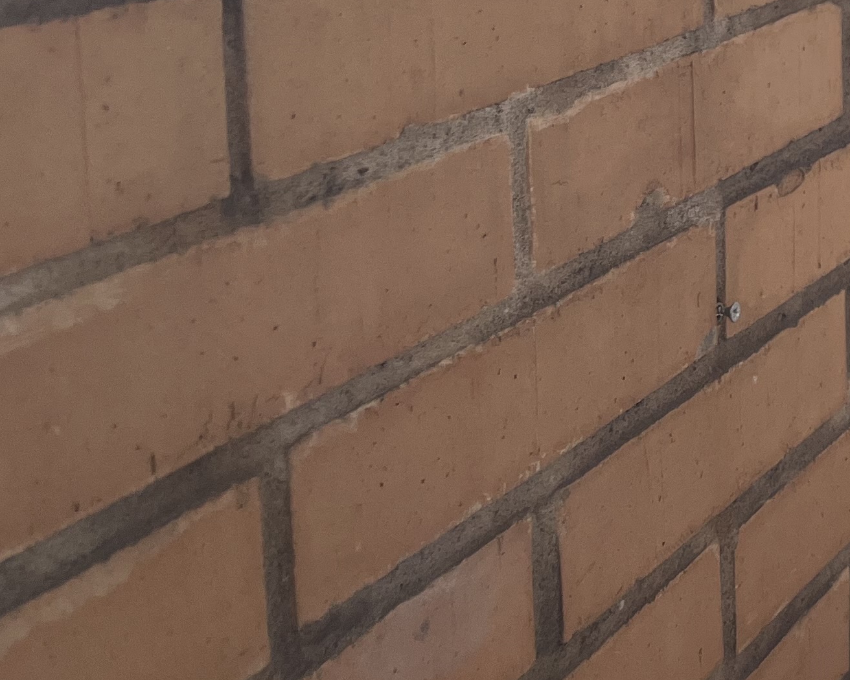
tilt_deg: -9.2
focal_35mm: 78
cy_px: 61
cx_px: 1305
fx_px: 1962
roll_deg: -2.1
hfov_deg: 20.6
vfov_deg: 19.3
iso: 80
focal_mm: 5.1
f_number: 1.6
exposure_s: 1/121
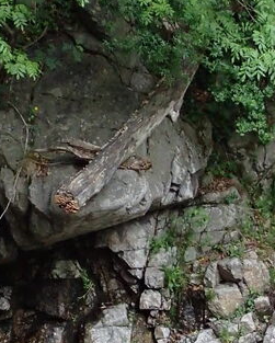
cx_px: 284
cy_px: 491
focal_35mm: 109
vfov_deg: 16.3
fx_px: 1107
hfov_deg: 13.9
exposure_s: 1/500
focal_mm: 6.42
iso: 500
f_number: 2.6
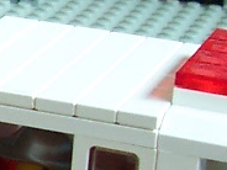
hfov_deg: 7.7
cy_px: 219
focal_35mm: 241
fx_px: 1580
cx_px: -280
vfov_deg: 6.1
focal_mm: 5.6
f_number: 2.8
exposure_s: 1/60
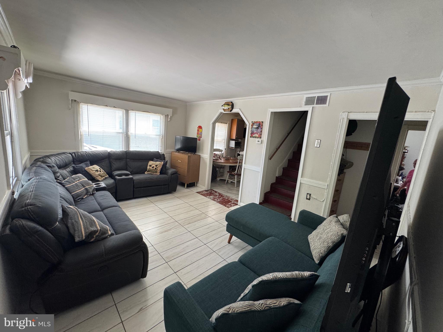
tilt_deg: -11.5
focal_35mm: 14
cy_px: 166
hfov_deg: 102.1
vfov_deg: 85.7
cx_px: 222
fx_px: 179
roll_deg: -5.6
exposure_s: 1/99
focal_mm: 2.22
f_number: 2.2
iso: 160
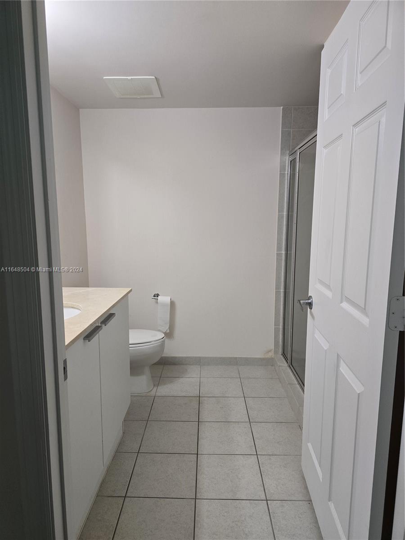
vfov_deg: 73.9
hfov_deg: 58.9
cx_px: 202
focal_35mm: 23
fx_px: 359
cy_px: 270
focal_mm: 6.3
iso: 200
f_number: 1.7
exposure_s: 1/120
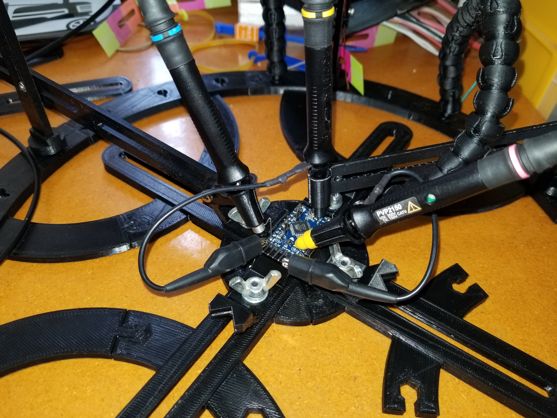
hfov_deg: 67.3
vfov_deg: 53.1
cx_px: 278
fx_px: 418
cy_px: 209
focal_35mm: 26
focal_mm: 4.25
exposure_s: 1/120
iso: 80
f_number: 1.7
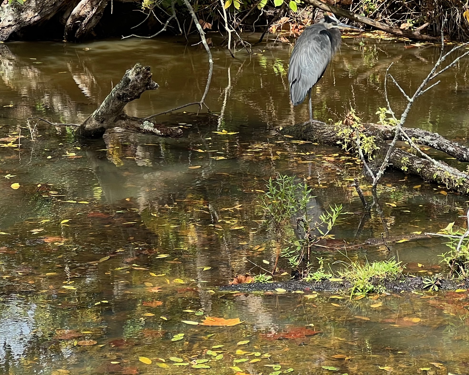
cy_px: 73
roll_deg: -0.1
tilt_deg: -8.6
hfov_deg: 12.5
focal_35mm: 154
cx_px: 324
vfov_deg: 10.0
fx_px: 2137
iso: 32
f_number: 2.8
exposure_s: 1/125
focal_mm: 9
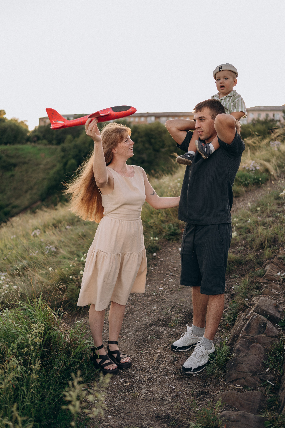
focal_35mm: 35
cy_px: 214
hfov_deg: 37.9
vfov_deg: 54.4
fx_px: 416
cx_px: 142
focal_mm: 35
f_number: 2
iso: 100
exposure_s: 1/250
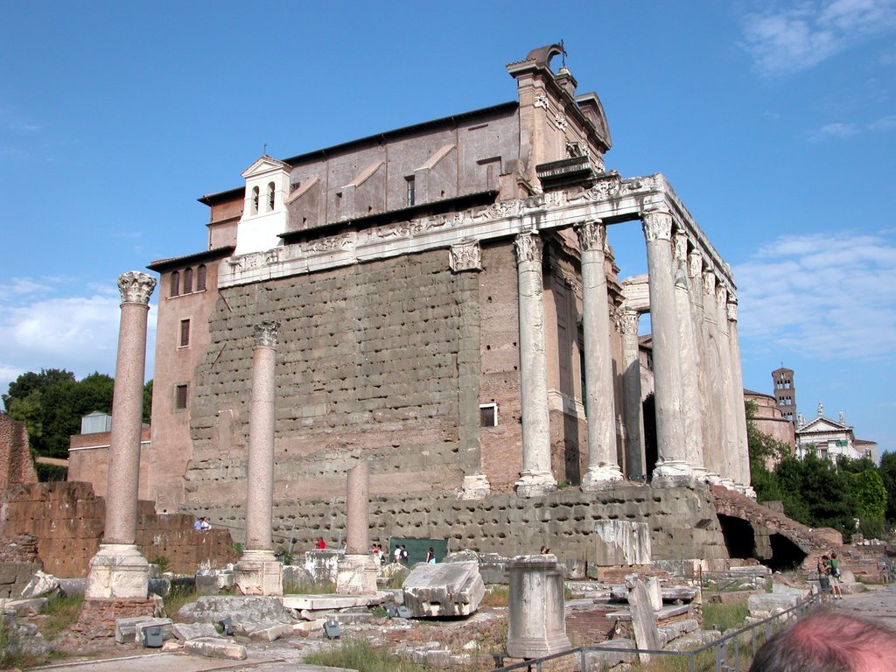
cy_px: 336
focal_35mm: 35
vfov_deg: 40.7
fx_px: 906
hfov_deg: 52.6
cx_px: 448
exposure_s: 1/391
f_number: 6.3
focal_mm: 8.9
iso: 100
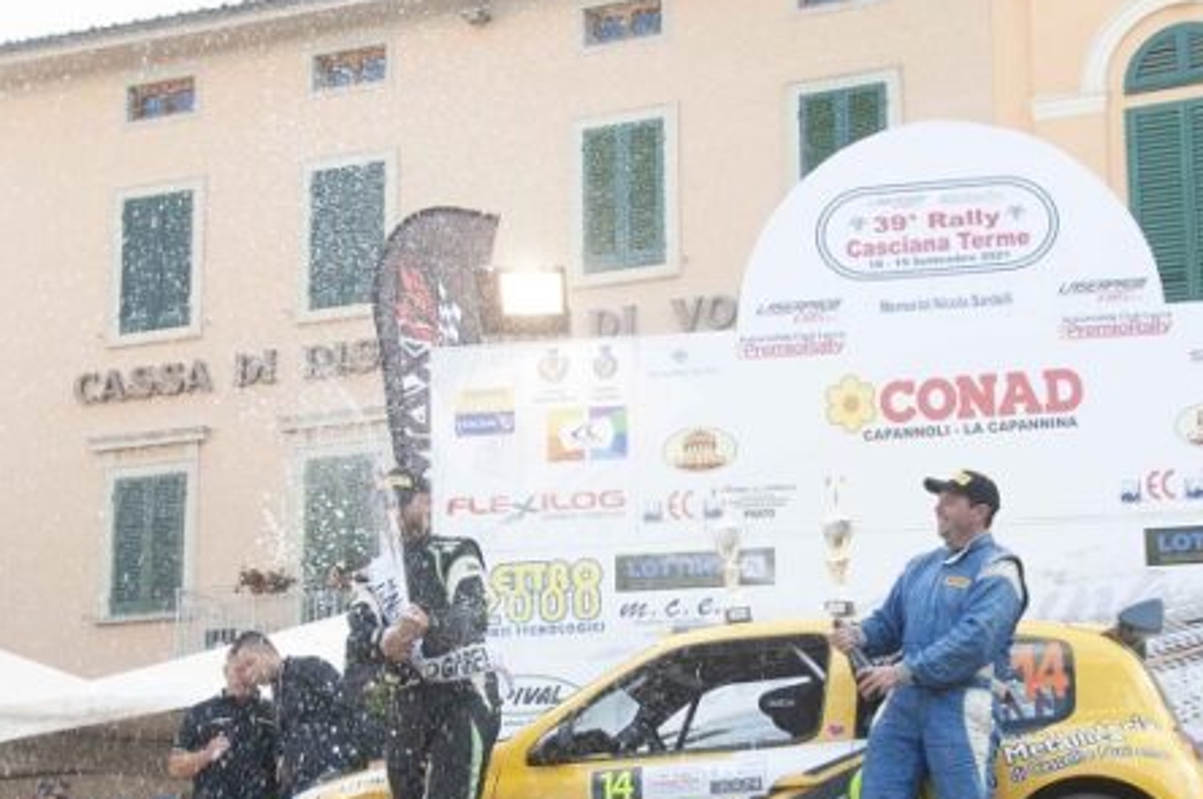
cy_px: 546
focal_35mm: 63
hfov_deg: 32.0
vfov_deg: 21.5
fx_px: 2094
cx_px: 688
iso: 640
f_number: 6.3
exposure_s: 1/320
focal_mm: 29
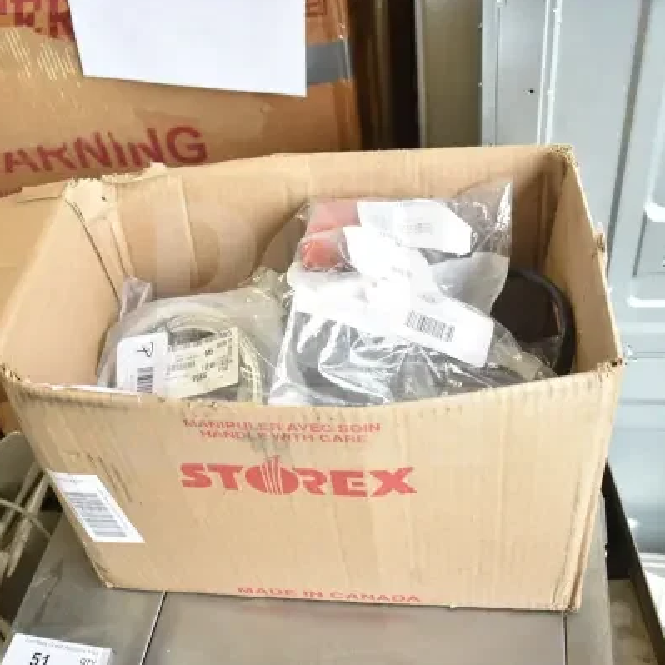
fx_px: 848
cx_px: 298
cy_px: 334
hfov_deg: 42.8
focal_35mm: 39
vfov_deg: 42.8
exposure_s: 1/80
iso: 200
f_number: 4
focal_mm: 20
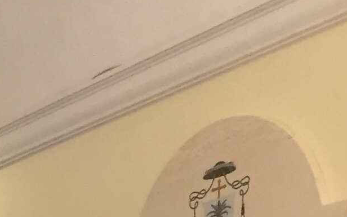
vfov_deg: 7.3
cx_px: -538
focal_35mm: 163
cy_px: 621
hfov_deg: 10.6
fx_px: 1541
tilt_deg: -2.1
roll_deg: +0.4
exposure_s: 1/33
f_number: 2.2
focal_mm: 4.15
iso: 160
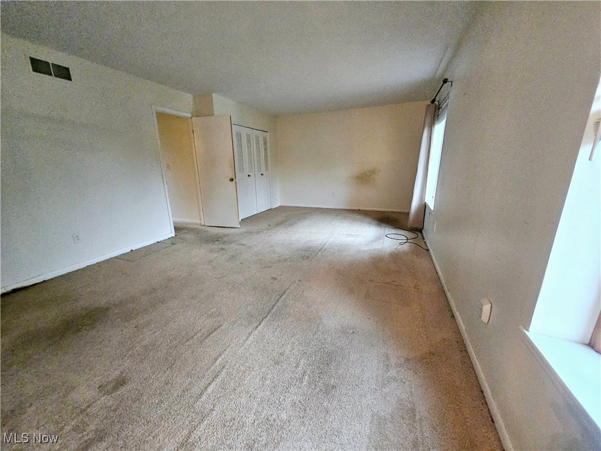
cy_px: 226
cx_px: 300
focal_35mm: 13
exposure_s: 1/30
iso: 640
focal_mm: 1.74
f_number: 2.2
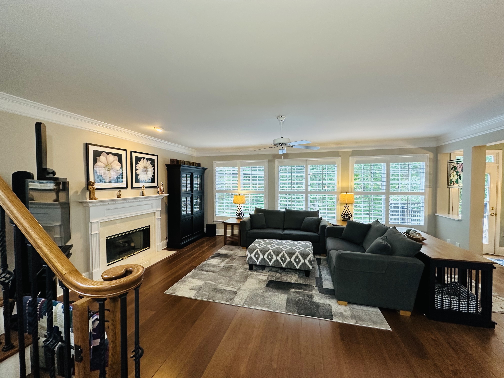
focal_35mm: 14
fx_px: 204
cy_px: 189
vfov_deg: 85.7
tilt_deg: -0.1
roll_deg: -0.2
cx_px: 252
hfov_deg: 102.1
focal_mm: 2.22
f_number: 2.2
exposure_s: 1/60
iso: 160
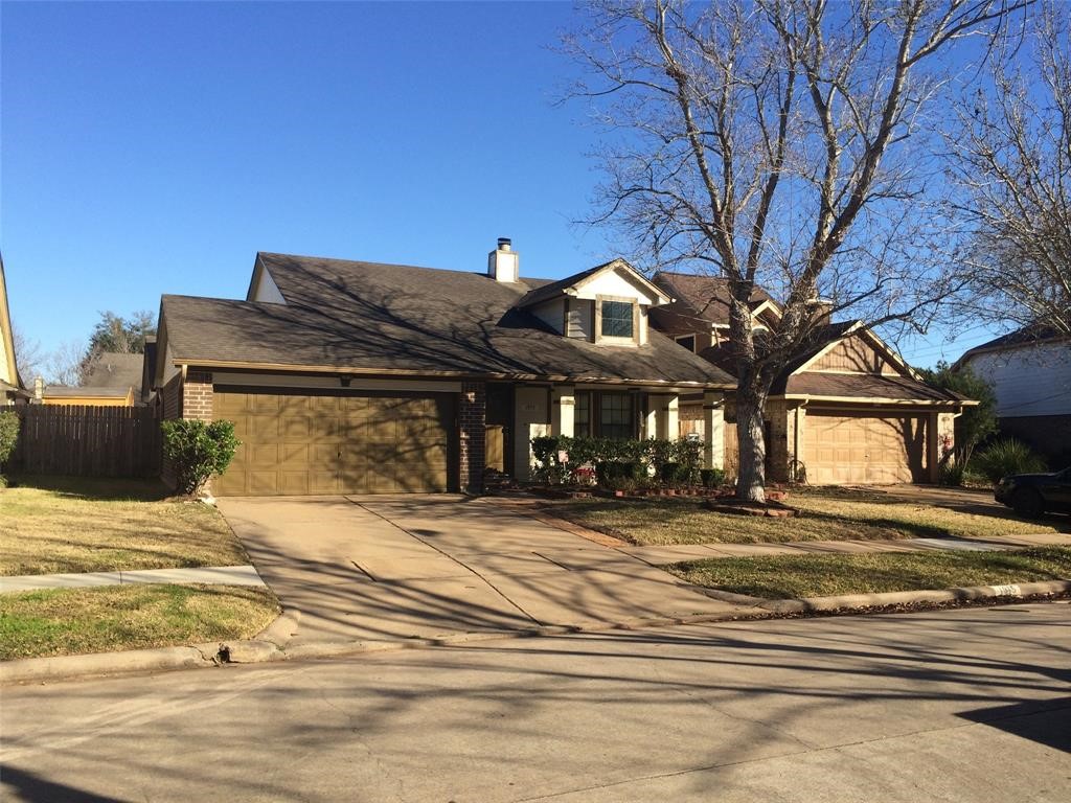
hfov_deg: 60.0
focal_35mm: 30
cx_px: 536
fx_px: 928
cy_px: 402
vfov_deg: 46.8
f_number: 2.2
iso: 32
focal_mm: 4.12
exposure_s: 1/1520
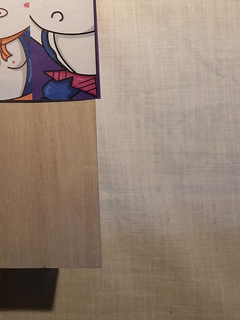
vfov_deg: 25.2
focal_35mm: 75
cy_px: 28
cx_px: -116
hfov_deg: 17.7
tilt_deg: -84.1
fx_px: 694
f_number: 2.2
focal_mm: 4.15
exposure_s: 1/33
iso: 64
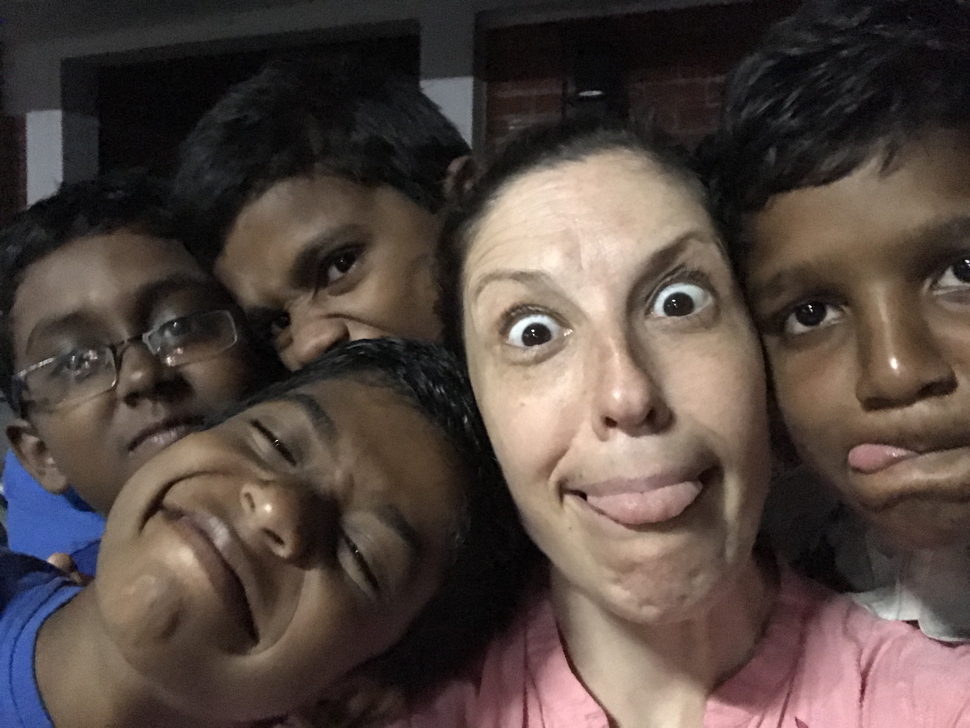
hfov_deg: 56.8
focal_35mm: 32
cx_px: 485
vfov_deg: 44.2
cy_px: 364
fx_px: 897
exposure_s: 1/17
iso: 1000
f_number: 2.2
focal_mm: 2.87
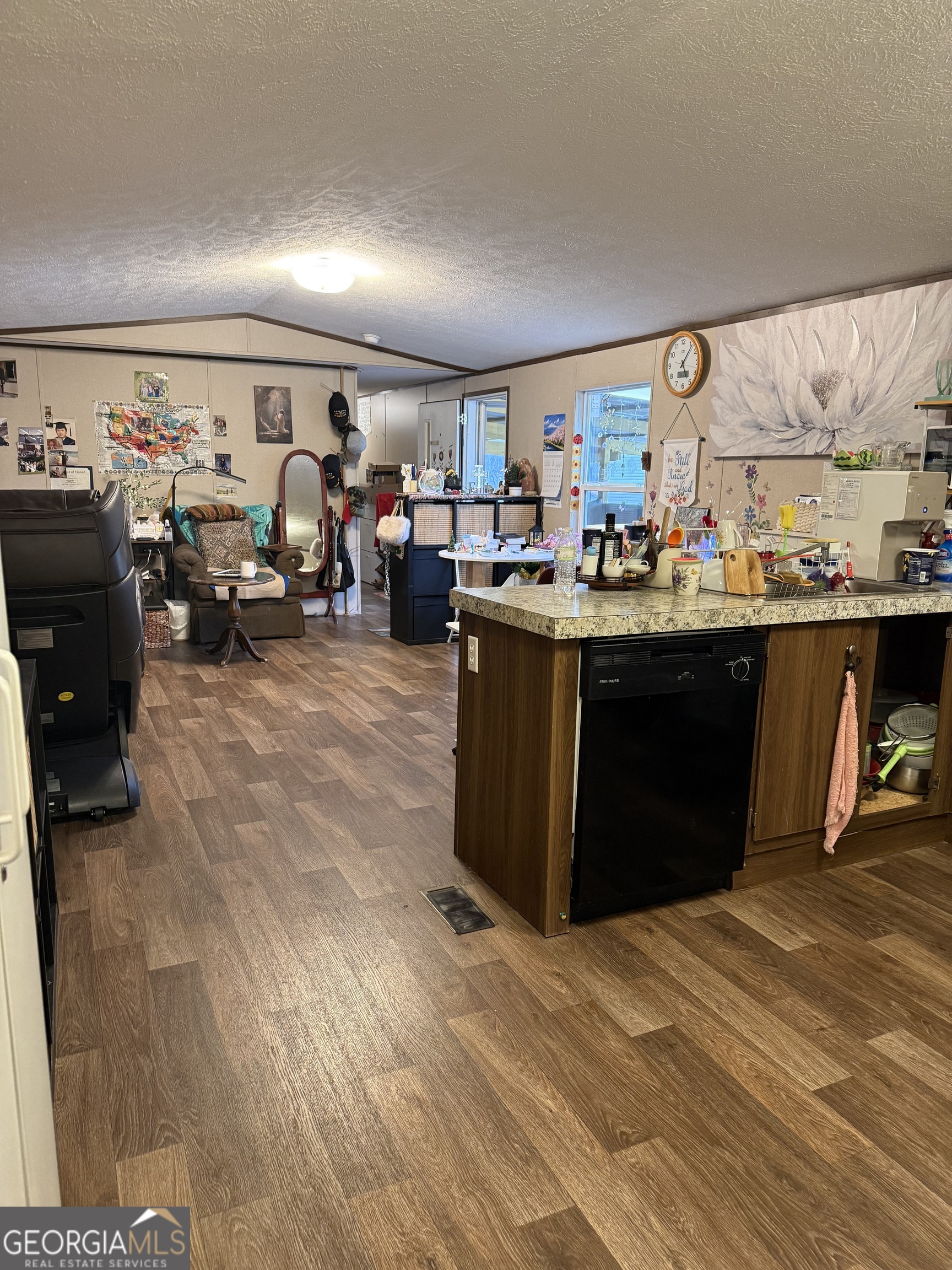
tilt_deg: -11.8
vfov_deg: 71.6
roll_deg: -0.8
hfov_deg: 56.8
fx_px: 880
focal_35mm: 24
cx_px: 476
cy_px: 635
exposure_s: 1/60
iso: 320
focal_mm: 6.76
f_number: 1.78
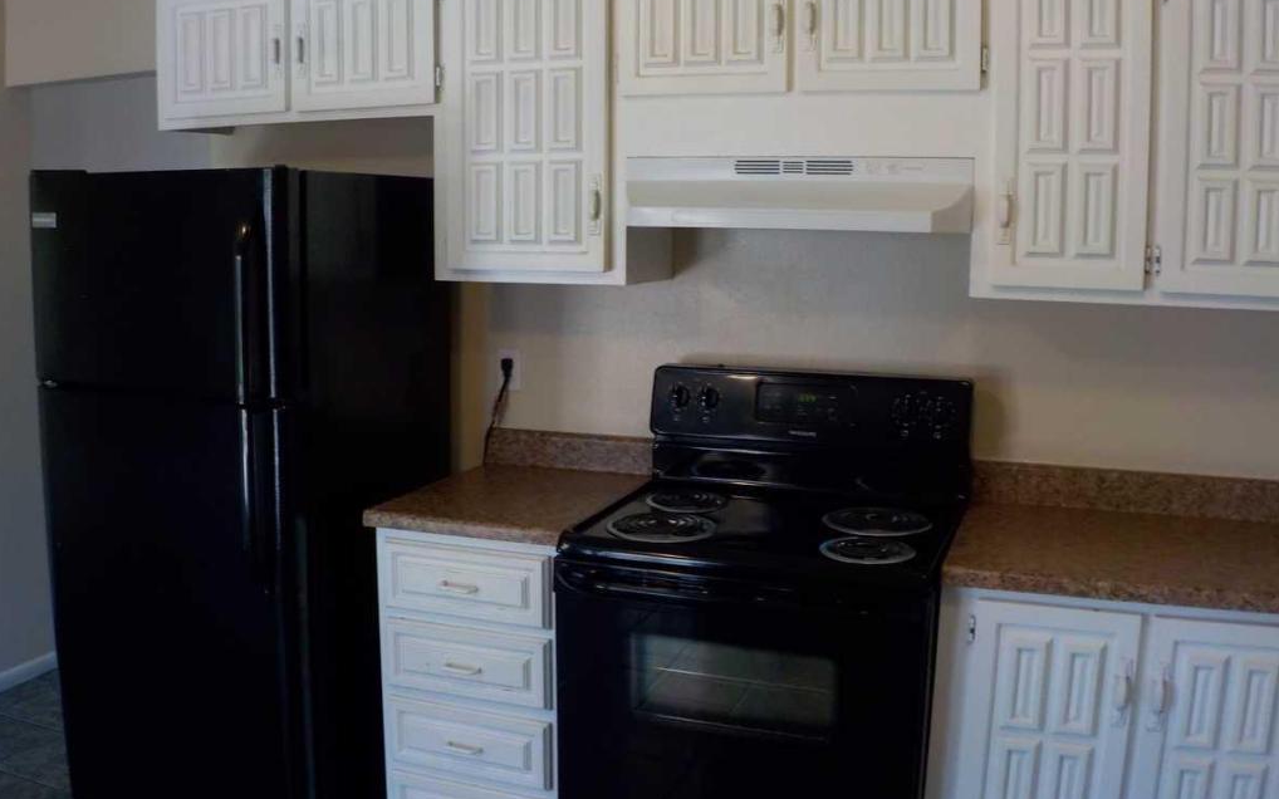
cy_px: 382
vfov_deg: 39.4
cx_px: 637
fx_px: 1115
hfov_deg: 59.7
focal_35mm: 32
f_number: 3.3
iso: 250
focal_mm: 4.1
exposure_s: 1/30
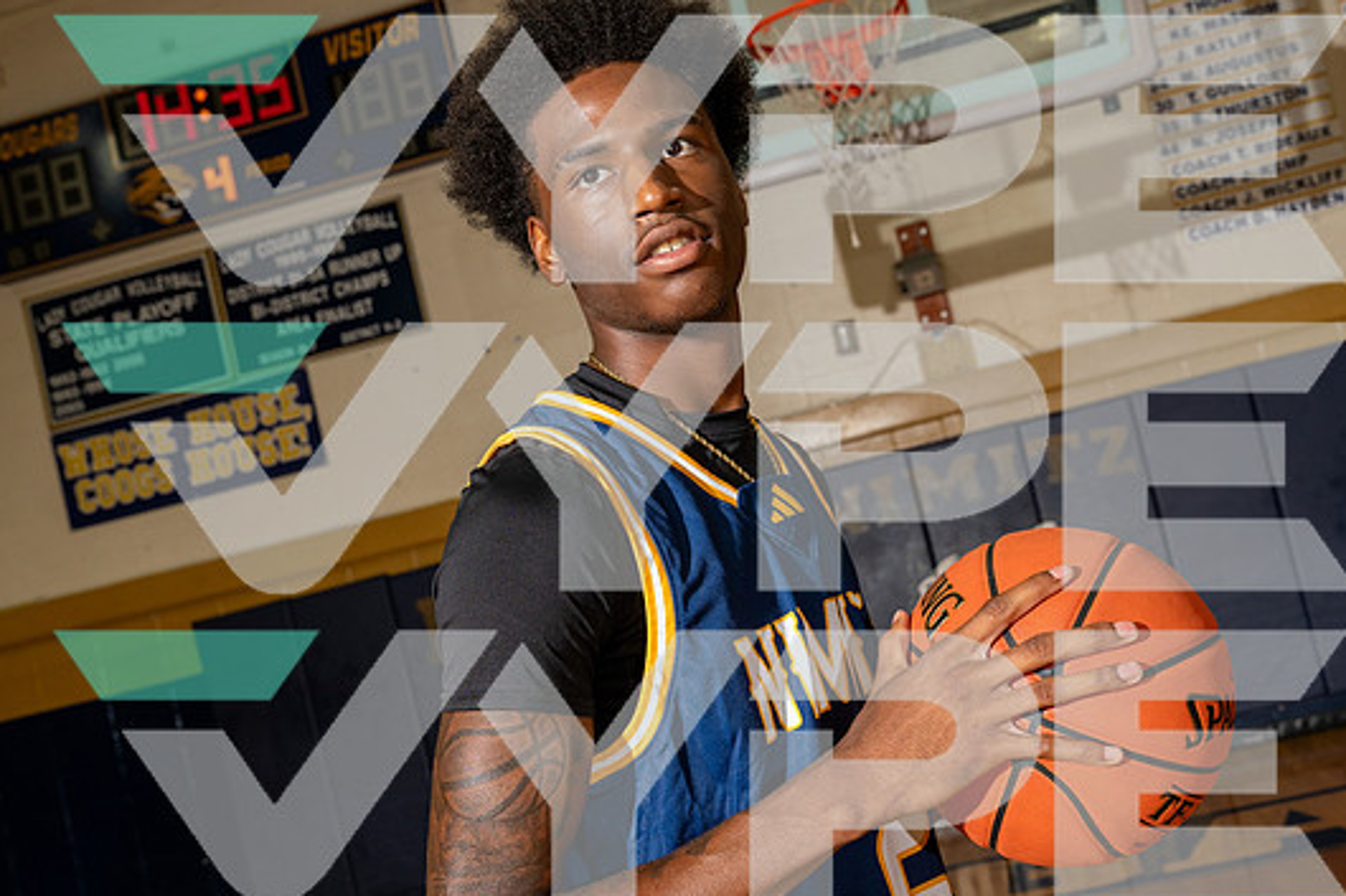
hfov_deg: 42.7
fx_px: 1719
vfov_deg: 29.2
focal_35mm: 46
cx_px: 709
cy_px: 458
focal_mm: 42
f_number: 8
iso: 800
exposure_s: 1/250
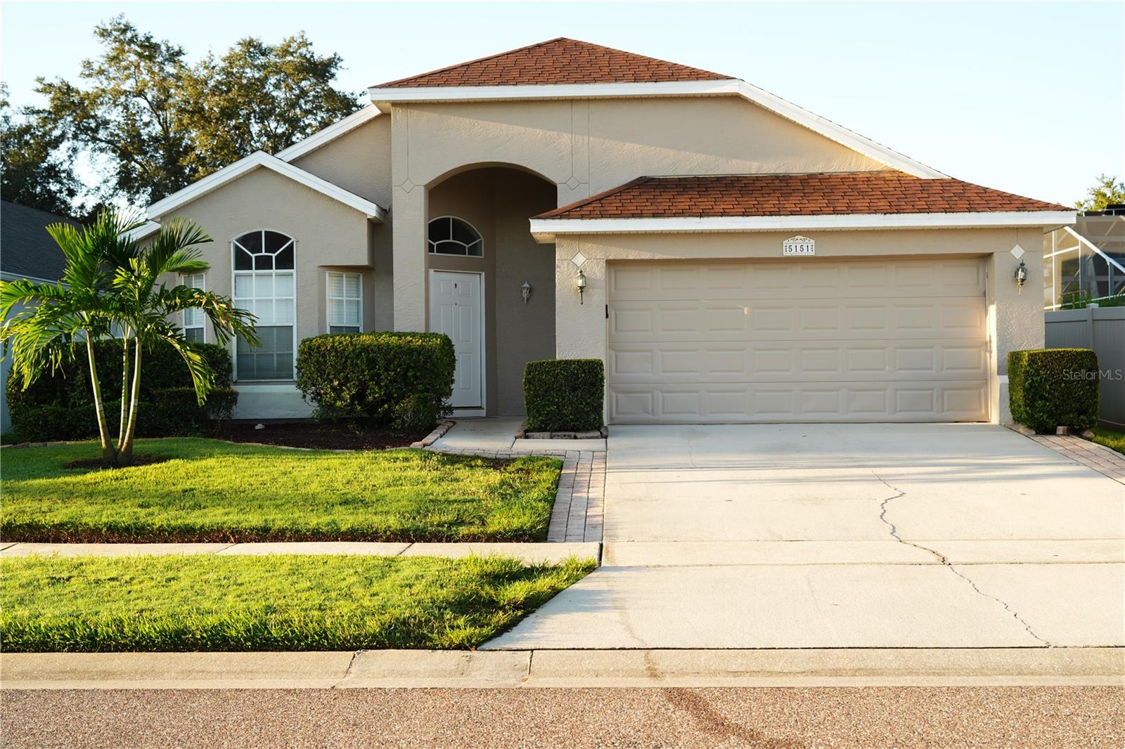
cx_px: 562
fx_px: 1281
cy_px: 374
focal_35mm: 41
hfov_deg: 47.4
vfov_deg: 32.6
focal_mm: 41
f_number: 5.6
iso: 100
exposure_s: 1/80
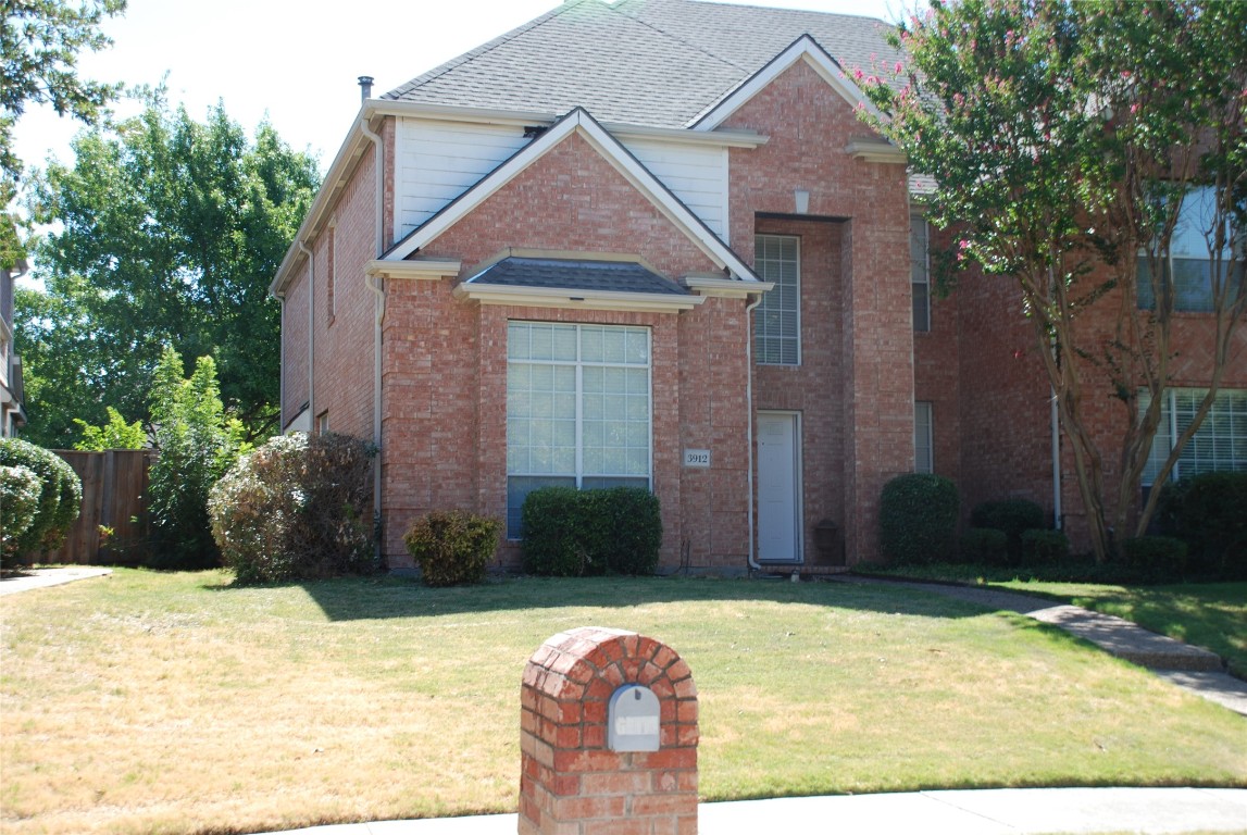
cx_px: 624
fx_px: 1613
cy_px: 418
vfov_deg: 29.0
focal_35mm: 46
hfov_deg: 42.3
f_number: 5.6
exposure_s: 1/125
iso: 100
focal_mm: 31
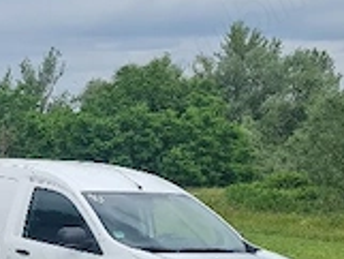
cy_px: 332
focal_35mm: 97
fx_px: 965
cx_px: -282
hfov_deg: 16.7
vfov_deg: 14.6
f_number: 1.8
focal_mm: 5.4
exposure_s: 1/108
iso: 50
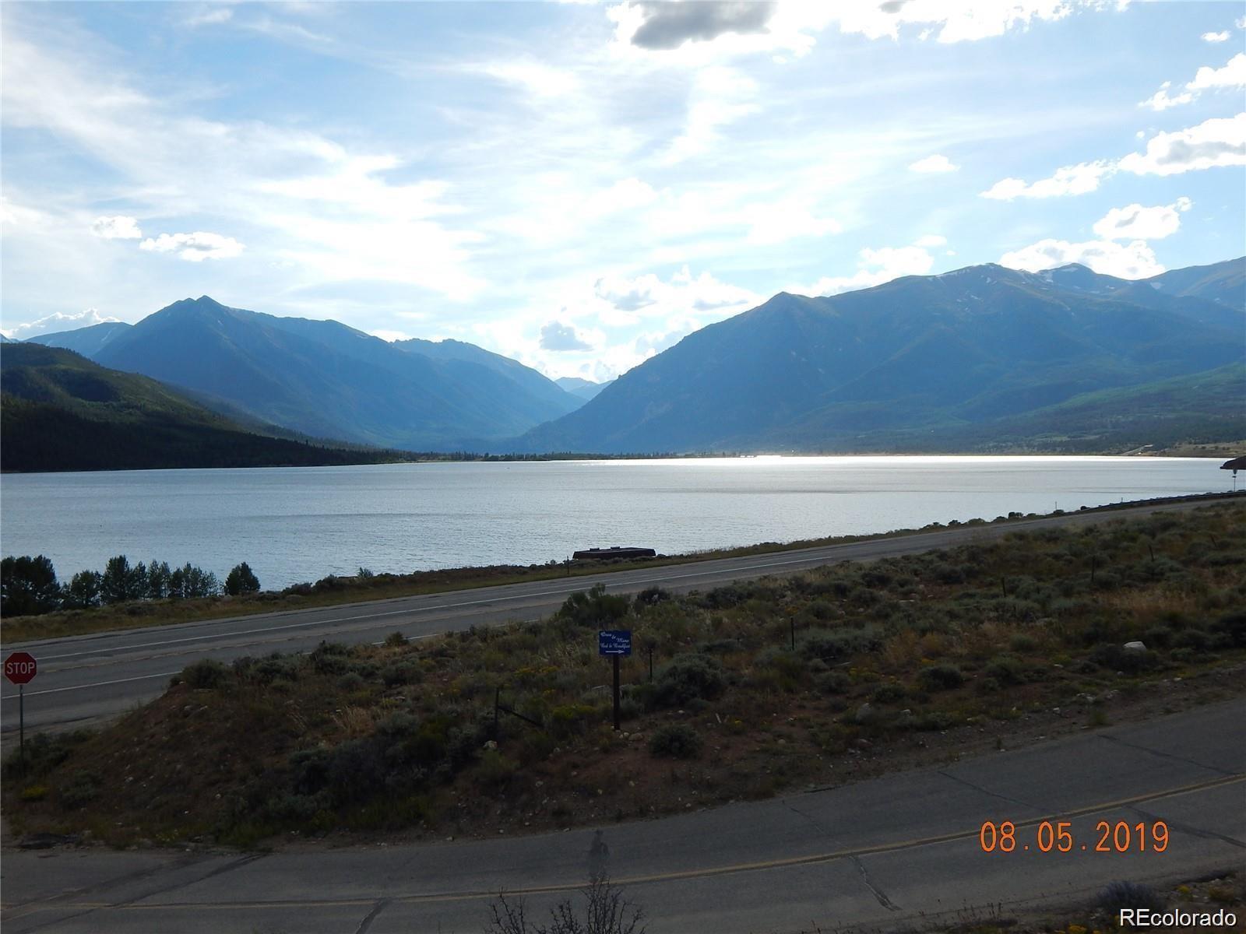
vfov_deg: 37.7
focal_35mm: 38
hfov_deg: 49.0
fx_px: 1368
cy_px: 467
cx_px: 623
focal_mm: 6.8
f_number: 6.9
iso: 125
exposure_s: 1/500
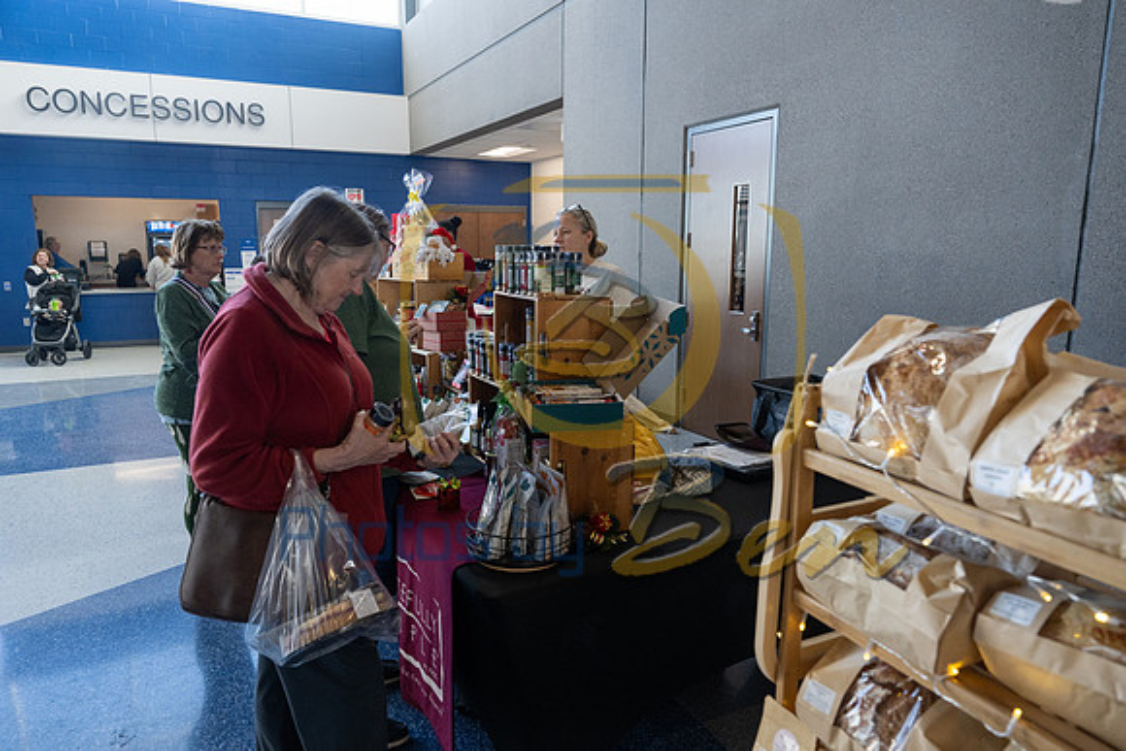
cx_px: 563
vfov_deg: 53.2
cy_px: 376
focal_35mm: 24
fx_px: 751
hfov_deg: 73.7
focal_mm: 24
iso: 1250
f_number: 5
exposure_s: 1/160
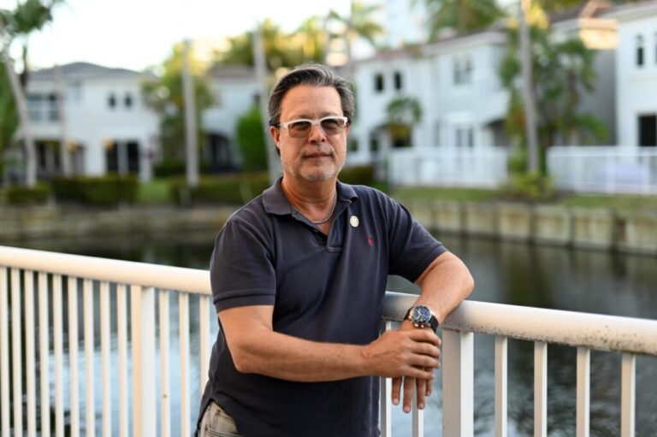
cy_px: 218
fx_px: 912
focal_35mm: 50
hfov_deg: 39.6
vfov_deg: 27.0
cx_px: 328
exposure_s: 1/1250
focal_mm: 50
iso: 500
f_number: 1.8
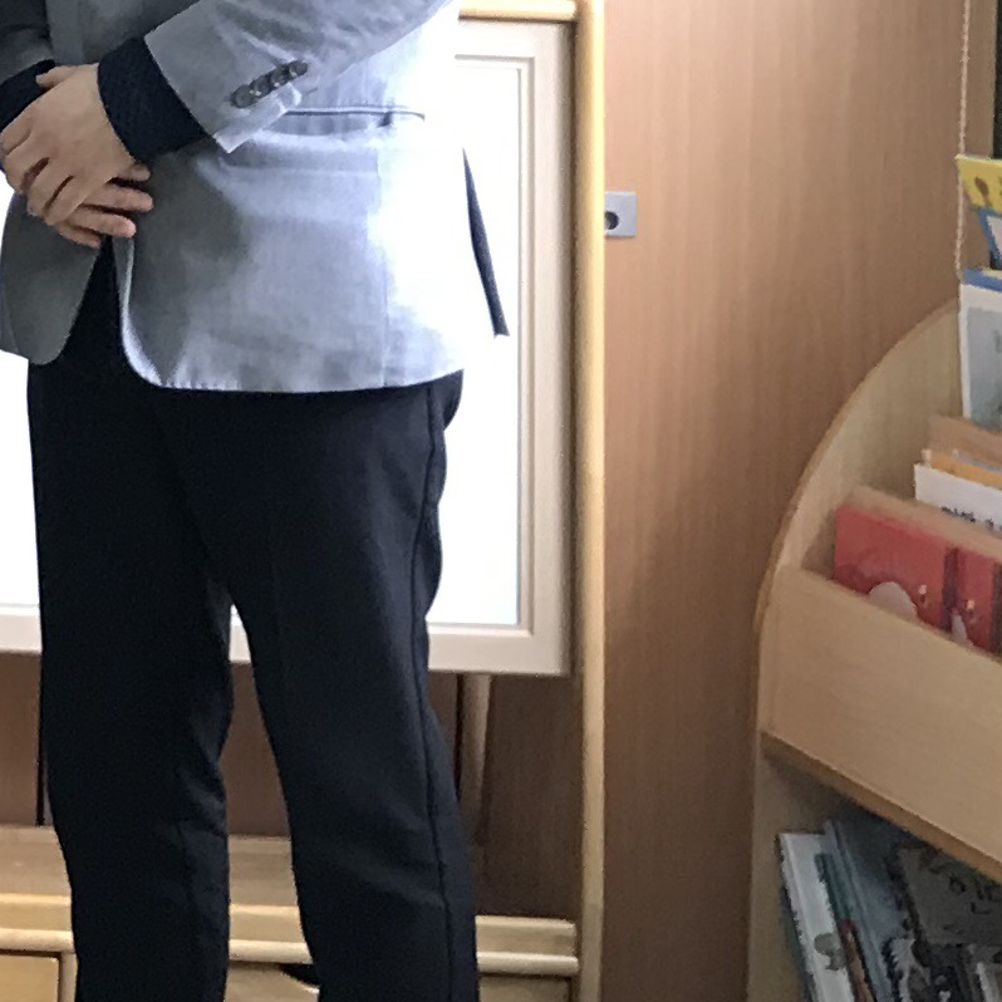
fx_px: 4094
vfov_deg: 13.6
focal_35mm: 125
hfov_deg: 12.2
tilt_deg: -0.3
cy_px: -173
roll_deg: -2.0
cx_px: -1043
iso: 25
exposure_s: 1/30
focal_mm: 3.99
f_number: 1.8
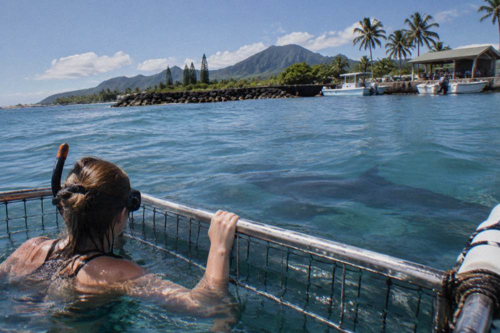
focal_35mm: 49
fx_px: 680
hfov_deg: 40.4
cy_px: 166
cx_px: 250
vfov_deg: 27.5
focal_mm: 49
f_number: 4
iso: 500
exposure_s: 1/2500
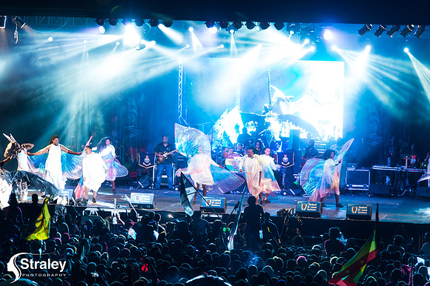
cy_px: 143
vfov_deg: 8.8
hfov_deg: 13.3
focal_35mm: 155
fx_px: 1850
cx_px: 215
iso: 3200
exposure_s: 1/200
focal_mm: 155
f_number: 5.6
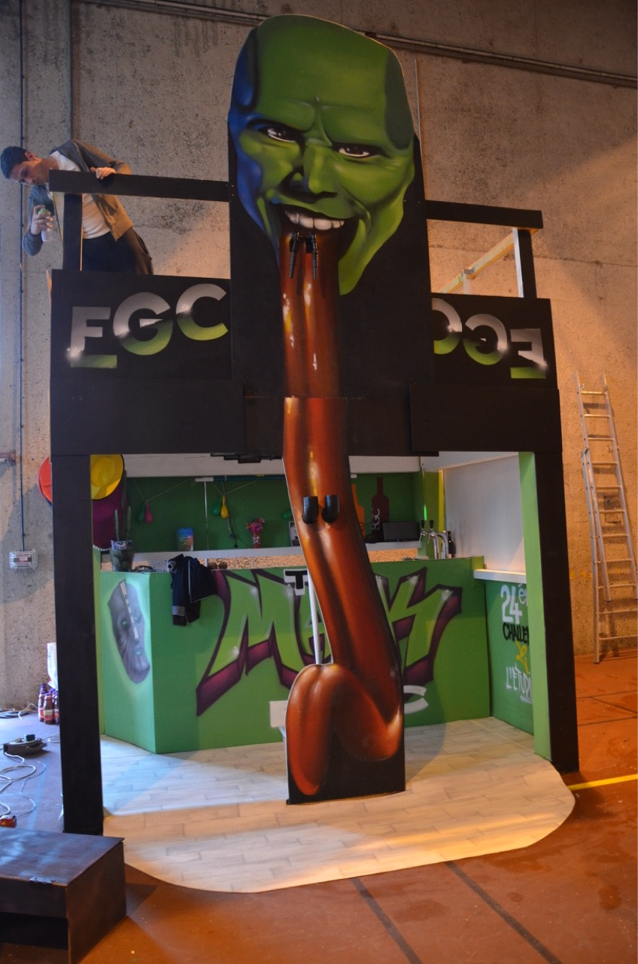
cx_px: 319
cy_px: 482
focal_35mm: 27
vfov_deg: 67.5
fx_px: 721
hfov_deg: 47.7
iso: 1600
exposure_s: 1/25
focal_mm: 18
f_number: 3.5
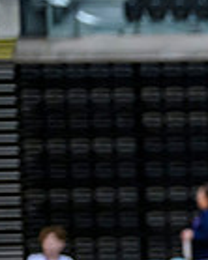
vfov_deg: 9.9
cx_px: 534
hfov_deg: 7.4
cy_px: 325
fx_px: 1479
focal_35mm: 192
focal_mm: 49
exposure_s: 1/1000
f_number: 2.8
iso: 5000
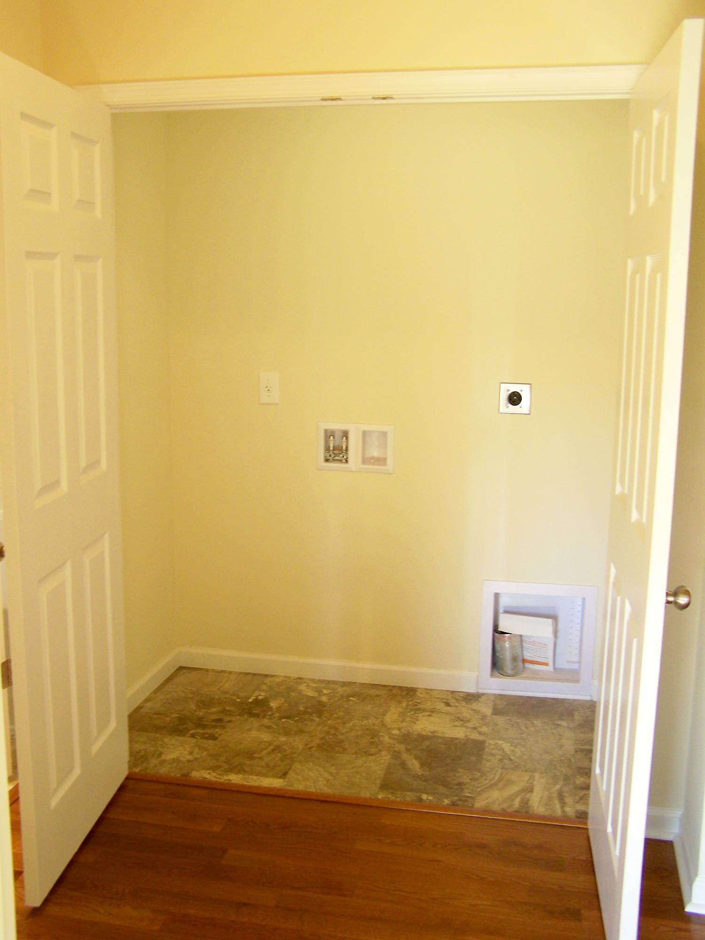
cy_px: 470
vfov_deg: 49.0
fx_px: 1032
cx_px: 352
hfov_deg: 37.7
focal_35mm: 38
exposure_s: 1/20
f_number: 2.8
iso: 64
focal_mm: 6.3
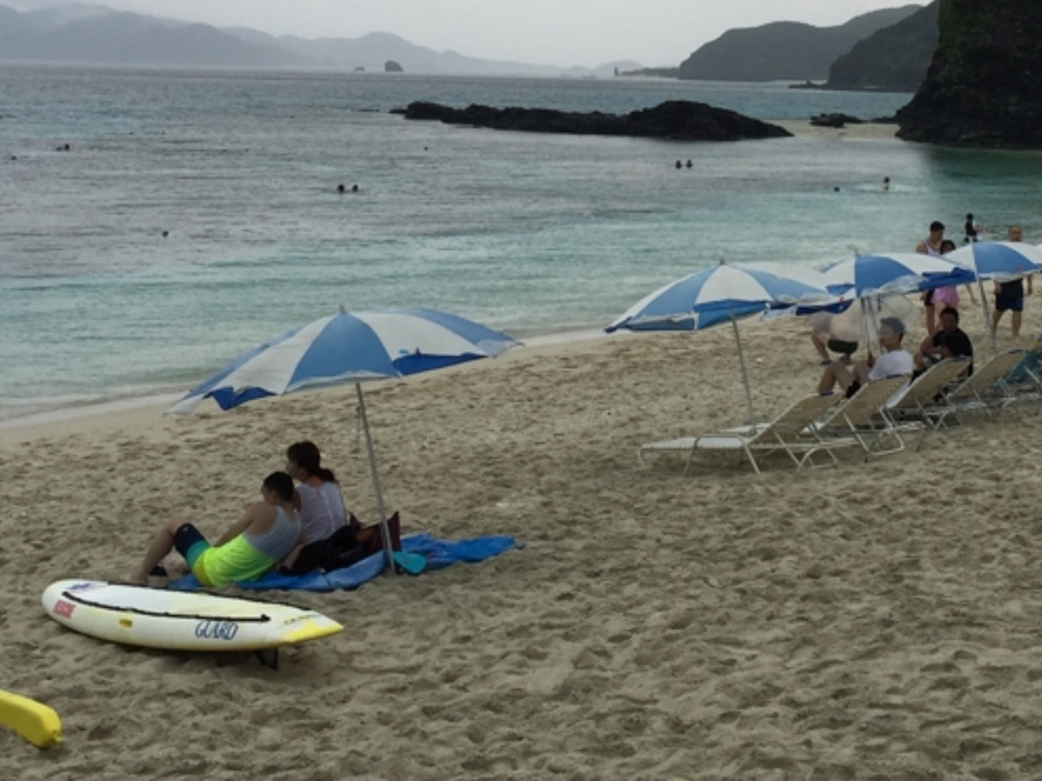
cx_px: 592
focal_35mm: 60
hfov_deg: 32.1
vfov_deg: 23.7
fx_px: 1806
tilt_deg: +0.9
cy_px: 76
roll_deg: -2.1
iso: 32
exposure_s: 1/246
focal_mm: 4.15
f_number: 2.2
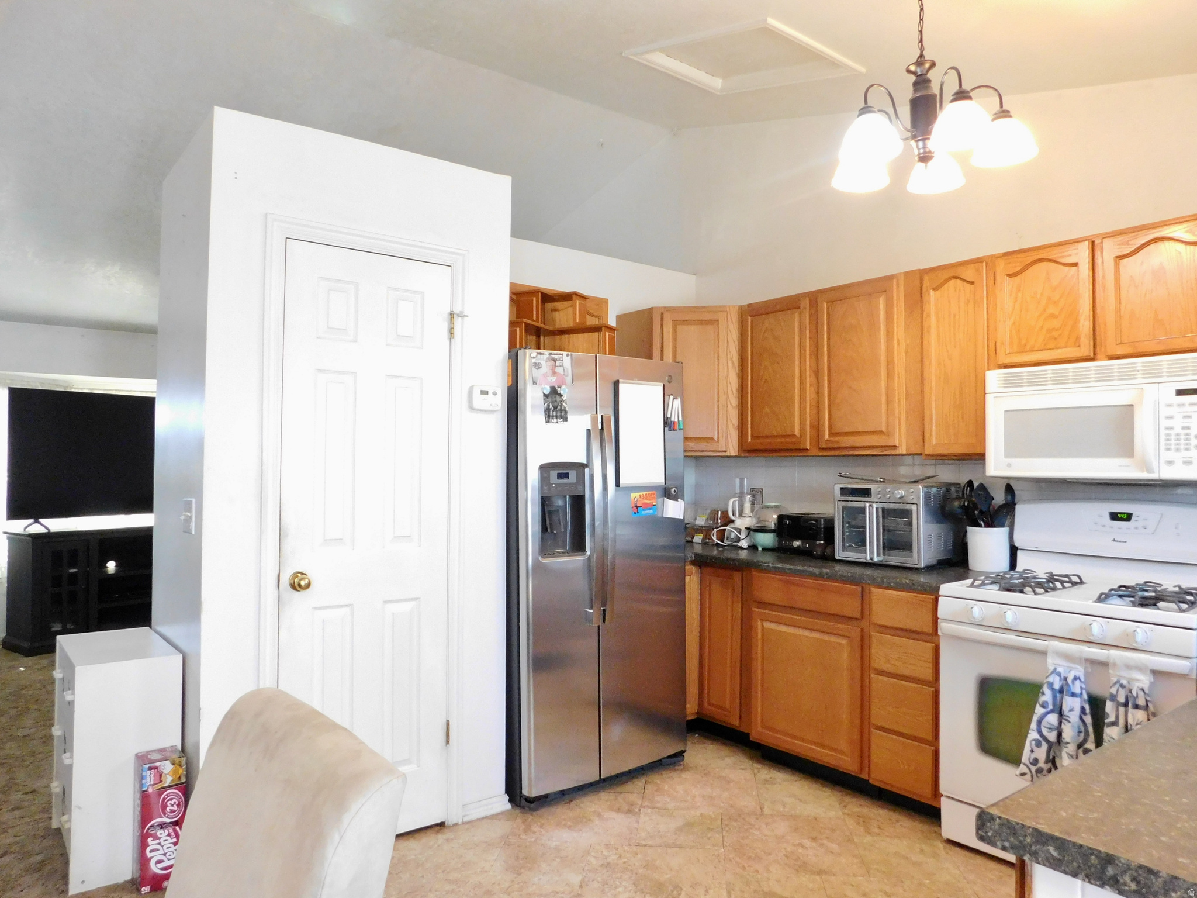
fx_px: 795
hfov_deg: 73.9
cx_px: 598
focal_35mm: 23
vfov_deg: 58.9
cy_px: 449
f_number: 3
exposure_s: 1/30
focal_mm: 4
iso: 500
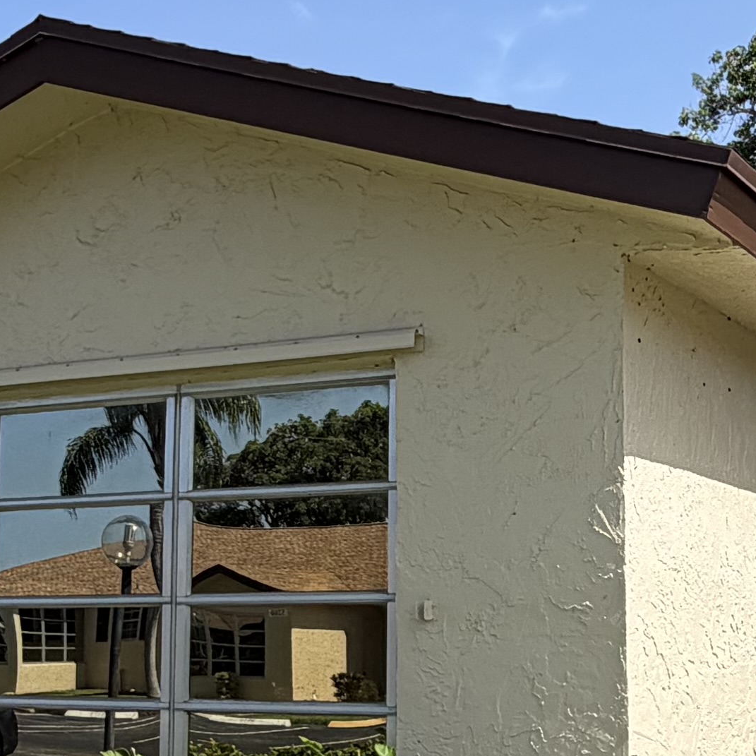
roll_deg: +0.5
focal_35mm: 66
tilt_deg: +6.0
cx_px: 476
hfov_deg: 26.0
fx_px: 1631
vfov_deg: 26.0
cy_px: 477
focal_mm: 2.22
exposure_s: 1/770
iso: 25
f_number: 2.2
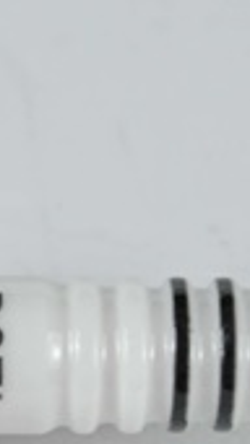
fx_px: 2726
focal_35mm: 231
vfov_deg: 9.3
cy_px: 369
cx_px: -139
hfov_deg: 5.2
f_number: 6.3
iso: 200
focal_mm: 42
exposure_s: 1/25
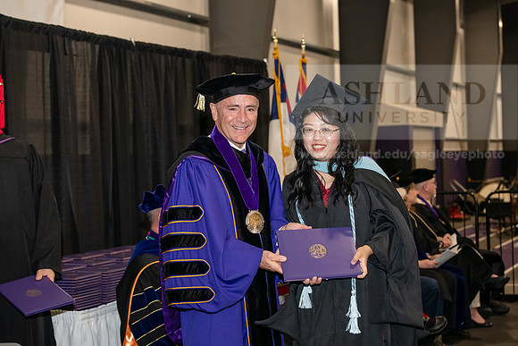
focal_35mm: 70
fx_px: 1007
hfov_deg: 28.8
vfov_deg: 19.5
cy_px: 173
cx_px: 259
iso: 2500
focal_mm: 70
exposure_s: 1/200
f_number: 5.6
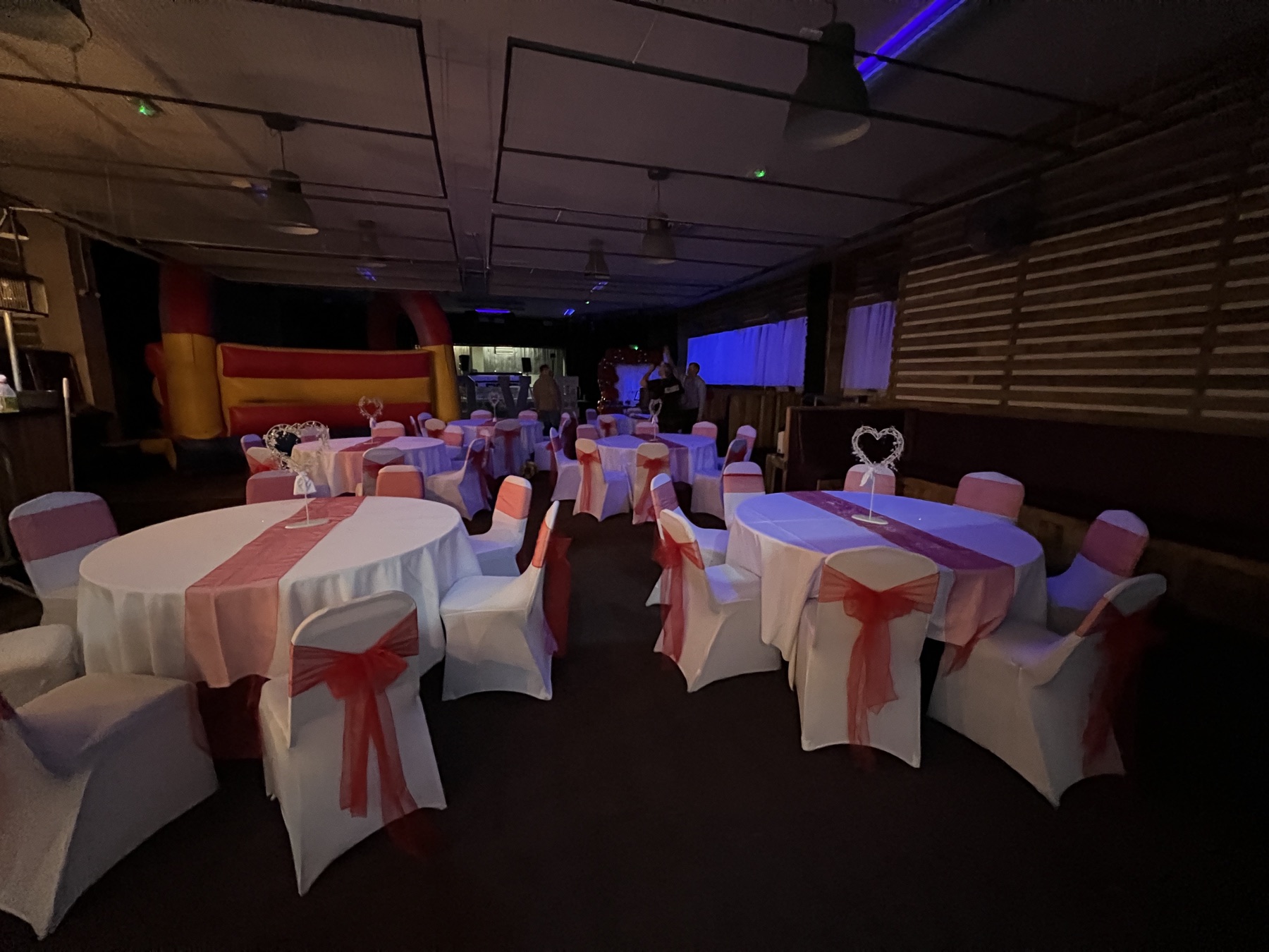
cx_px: 634
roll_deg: +0.9
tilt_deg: -8.6
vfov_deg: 89.9
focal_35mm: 13
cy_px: 476
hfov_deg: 106.2
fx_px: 477
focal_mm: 1.57
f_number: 1.8
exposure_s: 1/25
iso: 1600
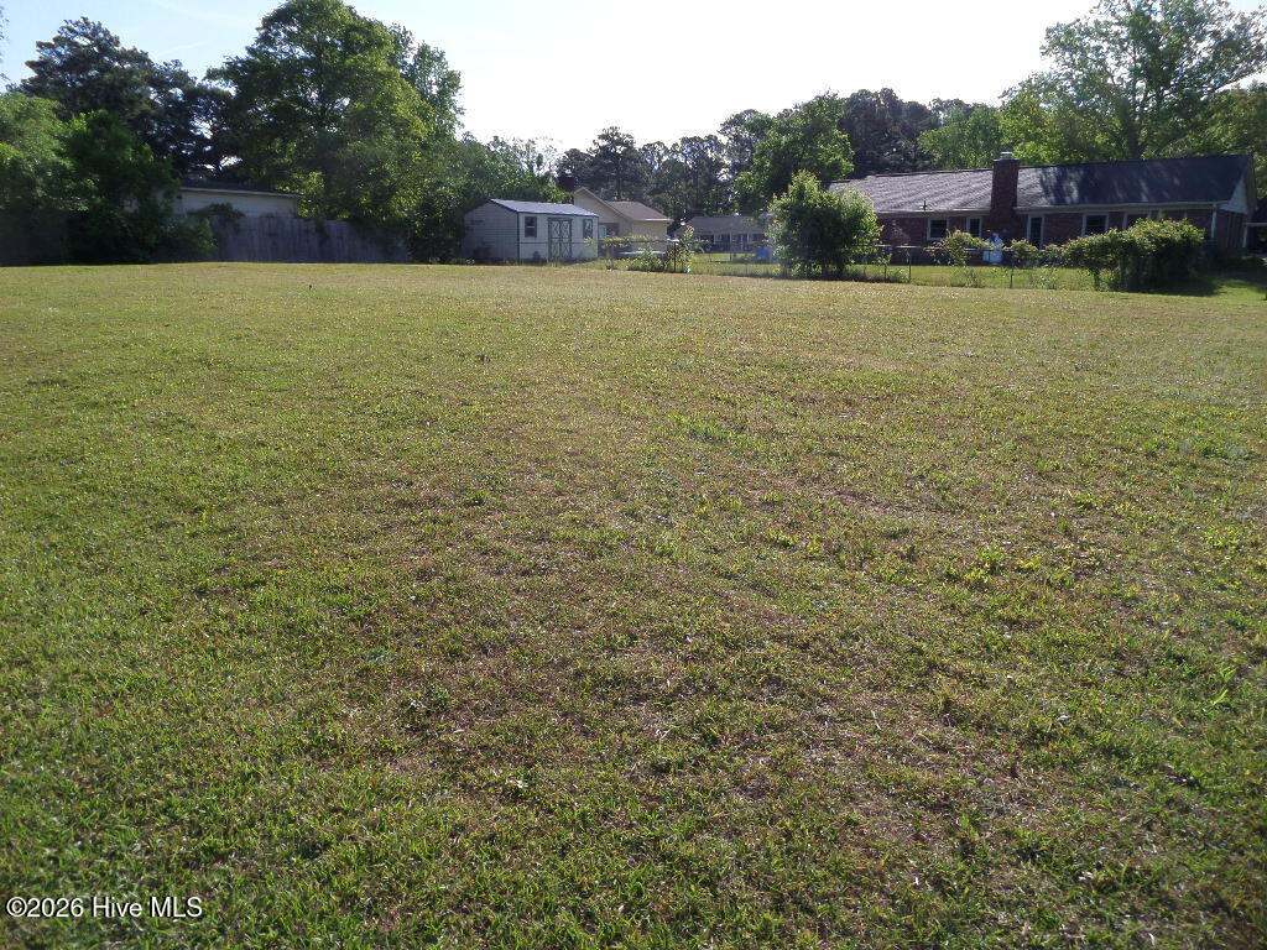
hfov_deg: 71.6
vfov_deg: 56.8
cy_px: 475
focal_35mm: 24
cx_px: 634
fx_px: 878
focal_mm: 4
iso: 100
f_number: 3.2
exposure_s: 1/1000
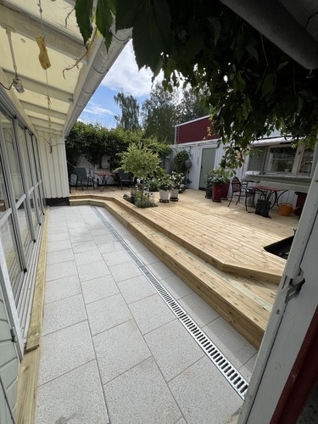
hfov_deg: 89.9
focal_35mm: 13
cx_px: 159
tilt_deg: -12.7
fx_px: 159
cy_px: 212
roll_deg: -2.4
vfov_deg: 106.2
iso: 32
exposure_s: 1/1410
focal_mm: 1.57
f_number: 1.8
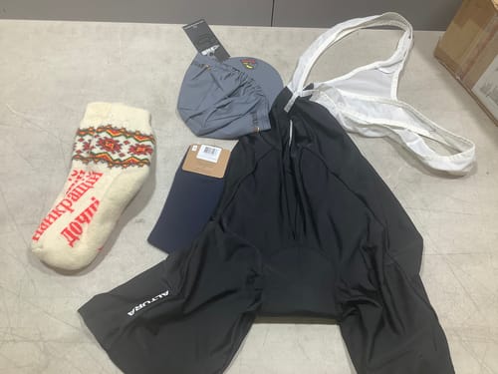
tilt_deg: -64.1
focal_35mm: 31
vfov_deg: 45.4
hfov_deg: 58.4
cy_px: 187
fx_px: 446
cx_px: 249
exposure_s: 1/50
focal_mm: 3.3
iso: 50
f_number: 2.4
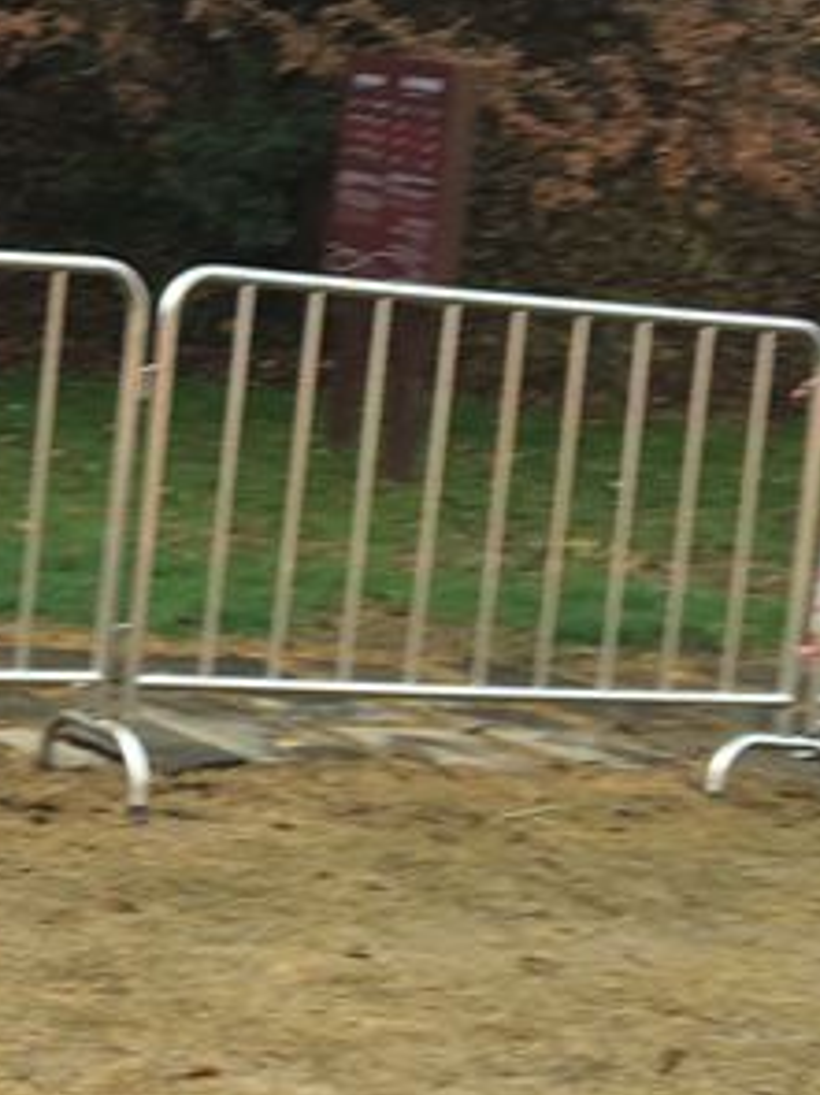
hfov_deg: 13.2
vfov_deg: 18.7
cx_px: -475
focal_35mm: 105
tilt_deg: -8.7
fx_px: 3319
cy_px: 410
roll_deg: -4.7
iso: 25
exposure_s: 1/198
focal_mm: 4.15
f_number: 2.2
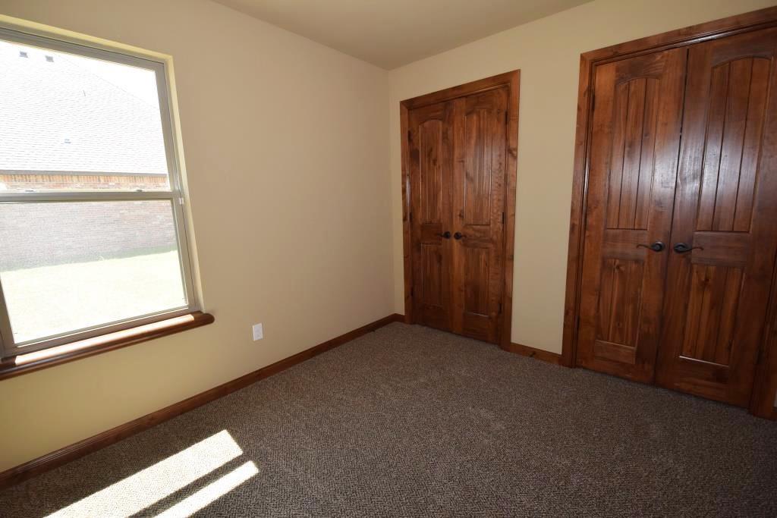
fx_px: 324
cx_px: 388
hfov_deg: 100.4
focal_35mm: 15
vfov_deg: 77.3
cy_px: 259
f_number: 5.6
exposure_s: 1/125
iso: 450
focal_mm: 10
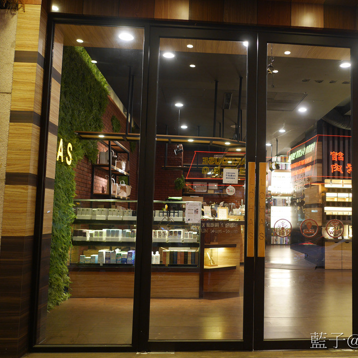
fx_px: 421
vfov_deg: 46.0
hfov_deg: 45.3
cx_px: 240
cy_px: 176
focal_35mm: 36
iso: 400
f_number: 1.7
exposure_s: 1/60
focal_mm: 15
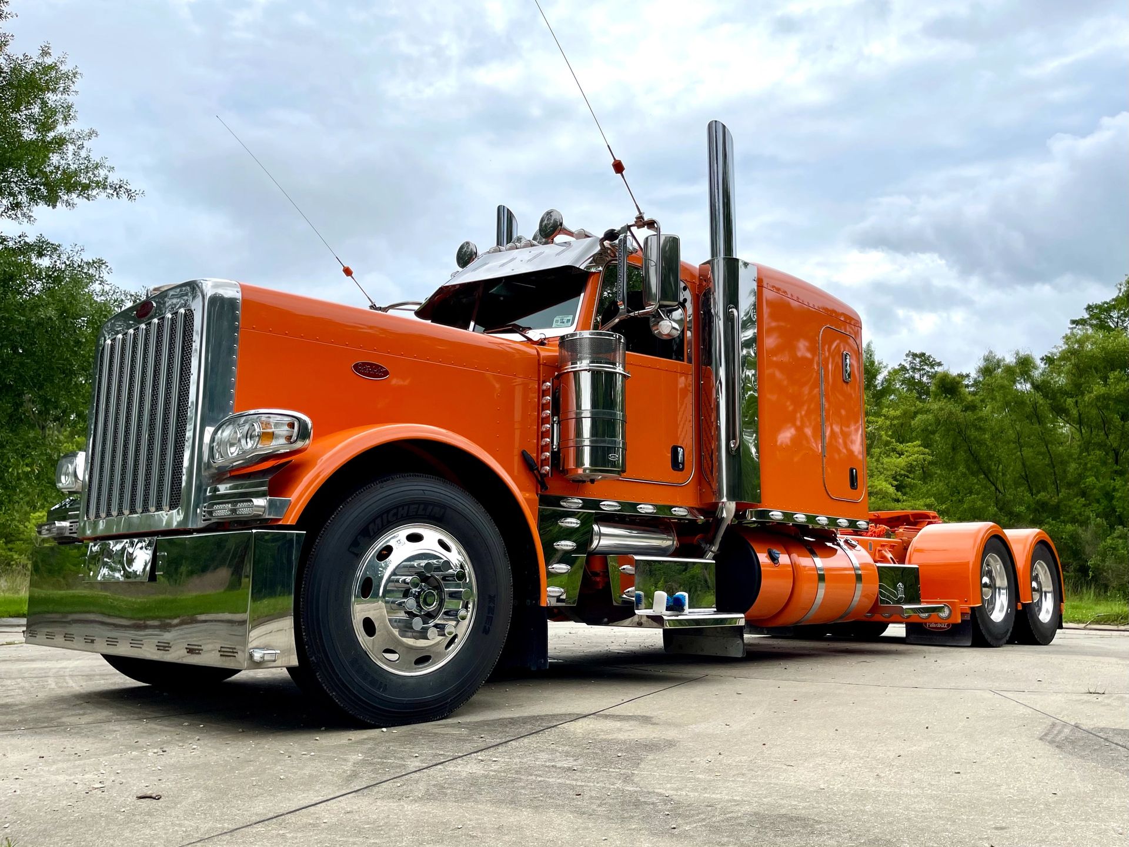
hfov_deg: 67.3
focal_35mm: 26
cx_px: 564
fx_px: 848
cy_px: 424
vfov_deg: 53.1
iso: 32
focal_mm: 5.1
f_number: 1.6
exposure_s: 1/5618
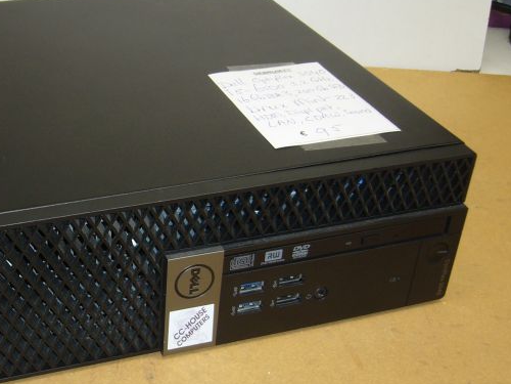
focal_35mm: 56
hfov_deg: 33.4
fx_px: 827
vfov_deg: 26.1
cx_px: 106
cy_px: 228
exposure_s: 1/30
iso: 80
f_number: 2.8
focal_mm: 5.8
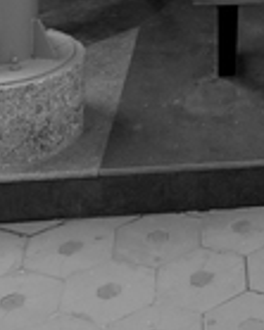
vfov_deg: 16.0
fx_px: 890
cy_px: -344
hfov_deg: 15.2
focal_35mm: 91
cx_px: 428
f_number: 10
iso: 640
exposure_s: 1/125
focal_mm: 10
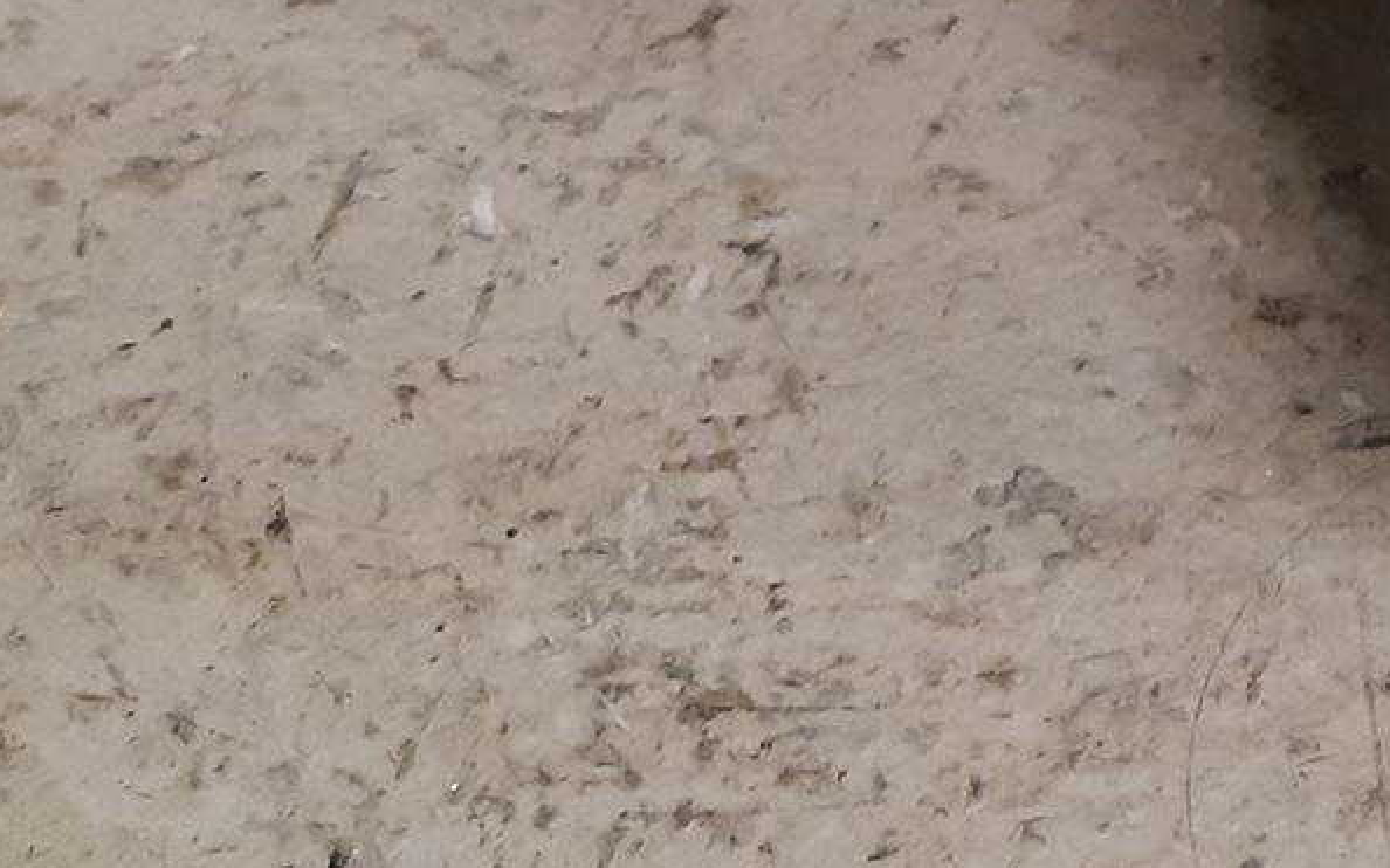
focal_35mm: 95
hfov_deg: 20.3
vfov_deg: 12.4
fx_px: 3598
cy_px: -770
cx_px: 1713
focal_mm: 3.93
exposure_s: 1/50
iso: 160
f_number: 1.7
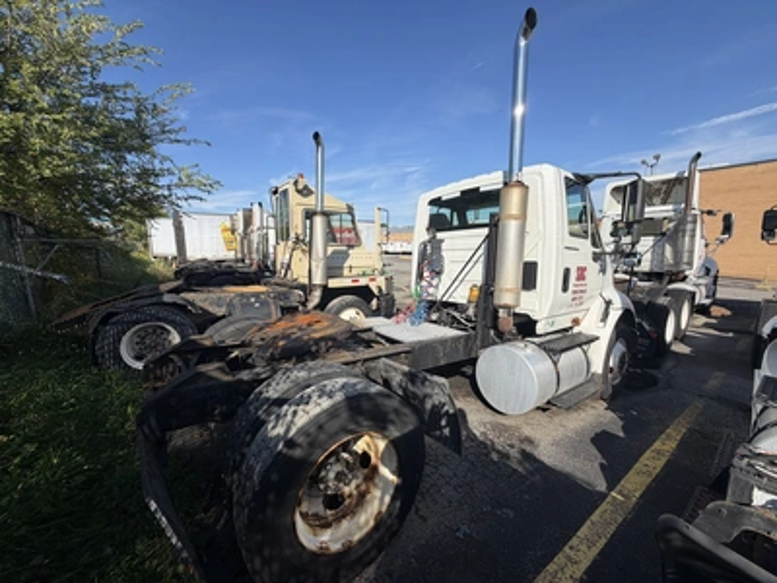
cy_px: 292
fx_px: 314
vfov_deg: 85.7
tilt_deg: -8.3
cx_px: 388
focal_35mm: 14
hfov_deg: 102.1
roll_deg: +0.7
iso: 20
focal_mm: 2.22
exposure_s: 1/789
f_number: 2.2
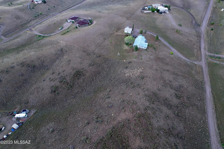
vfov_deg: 57.2
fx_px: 137
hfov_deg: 78.6
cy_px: 74
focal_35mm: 22
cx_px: 112
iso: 260
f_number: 2.8
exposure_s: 1/15
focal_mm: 8.38
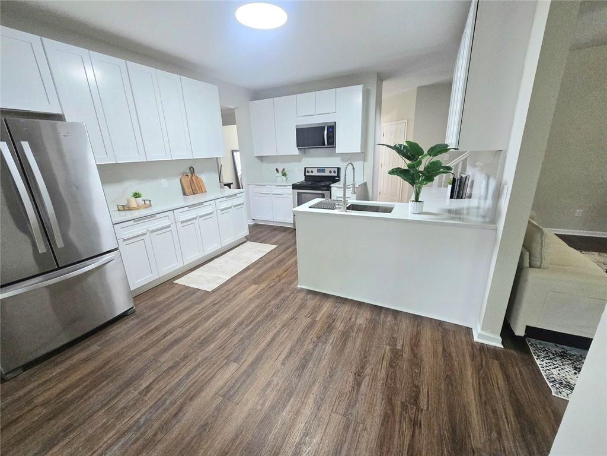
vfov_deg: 89.9
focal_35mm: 13
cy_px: 228
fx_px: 228
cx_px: 304
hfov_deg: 106.2
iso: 400
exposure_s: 1/52.1
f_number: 2.2
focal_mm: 2.2
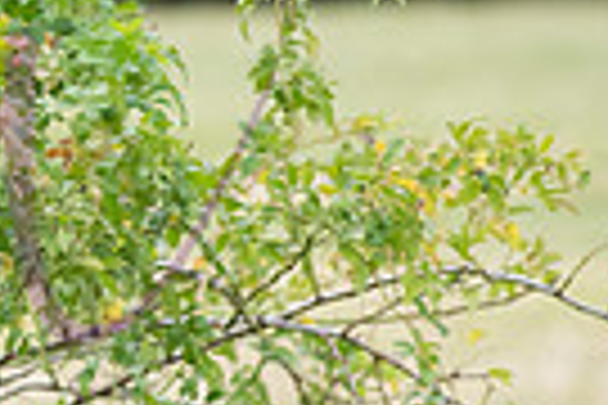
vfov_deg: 2.4
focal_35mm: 581
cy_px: -209
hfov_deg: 3.5
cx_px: -626
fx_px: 9812
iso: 800
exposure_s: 1/500
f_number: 5.6
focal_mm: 135
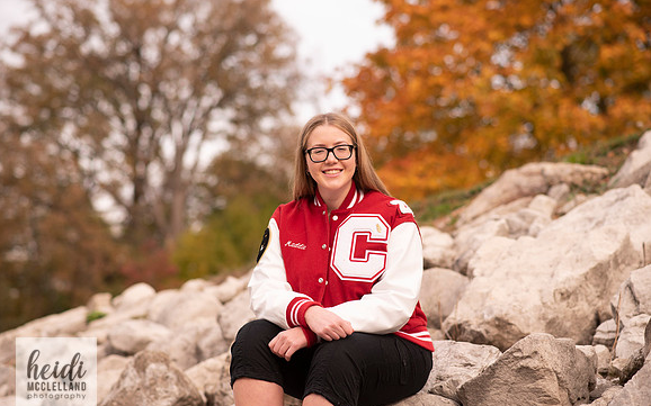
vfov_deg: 15.0
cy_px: 216
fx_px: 1543
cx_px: 326
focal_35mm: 87
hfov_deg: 23.8
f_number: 2.5
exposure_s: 1/1000
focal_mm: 85
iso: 100
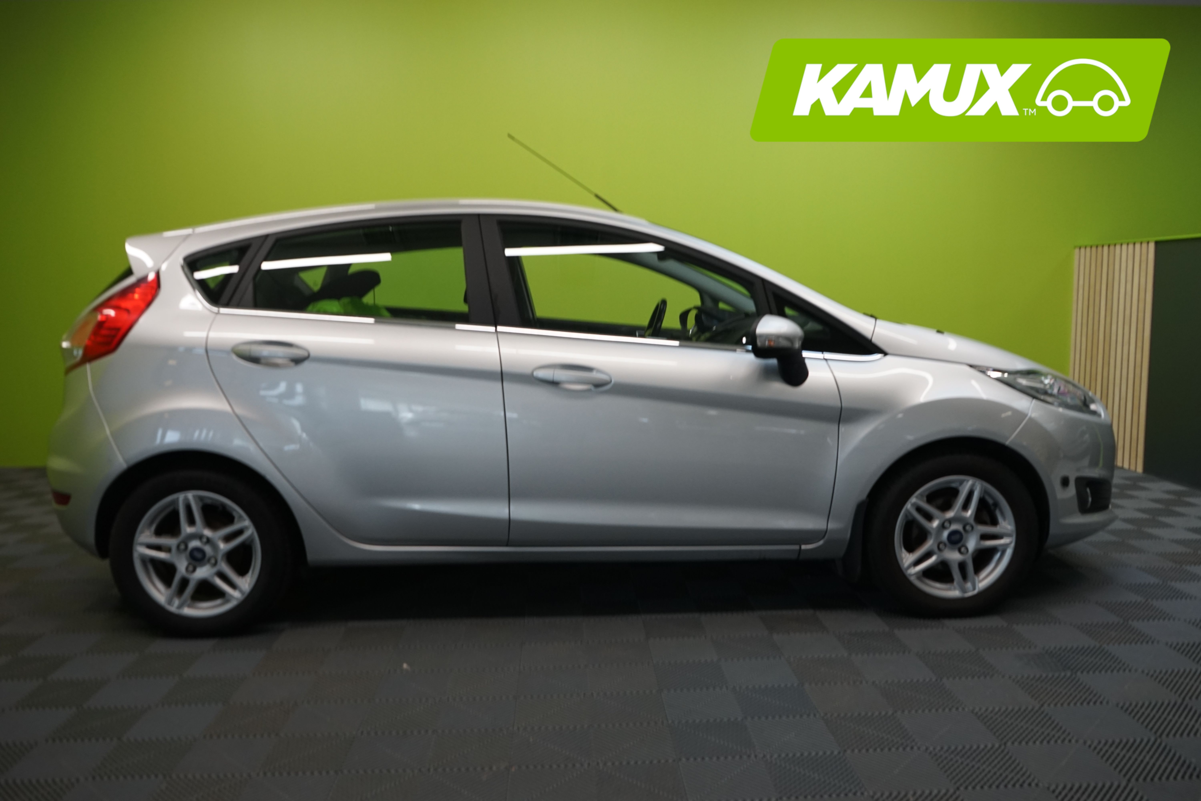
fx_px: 1034
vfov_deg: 42.3
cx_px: 600
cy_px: 400
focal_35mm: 31
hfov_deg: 60.3
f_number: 7.1
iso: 1000
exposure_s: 1/30
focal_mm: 31
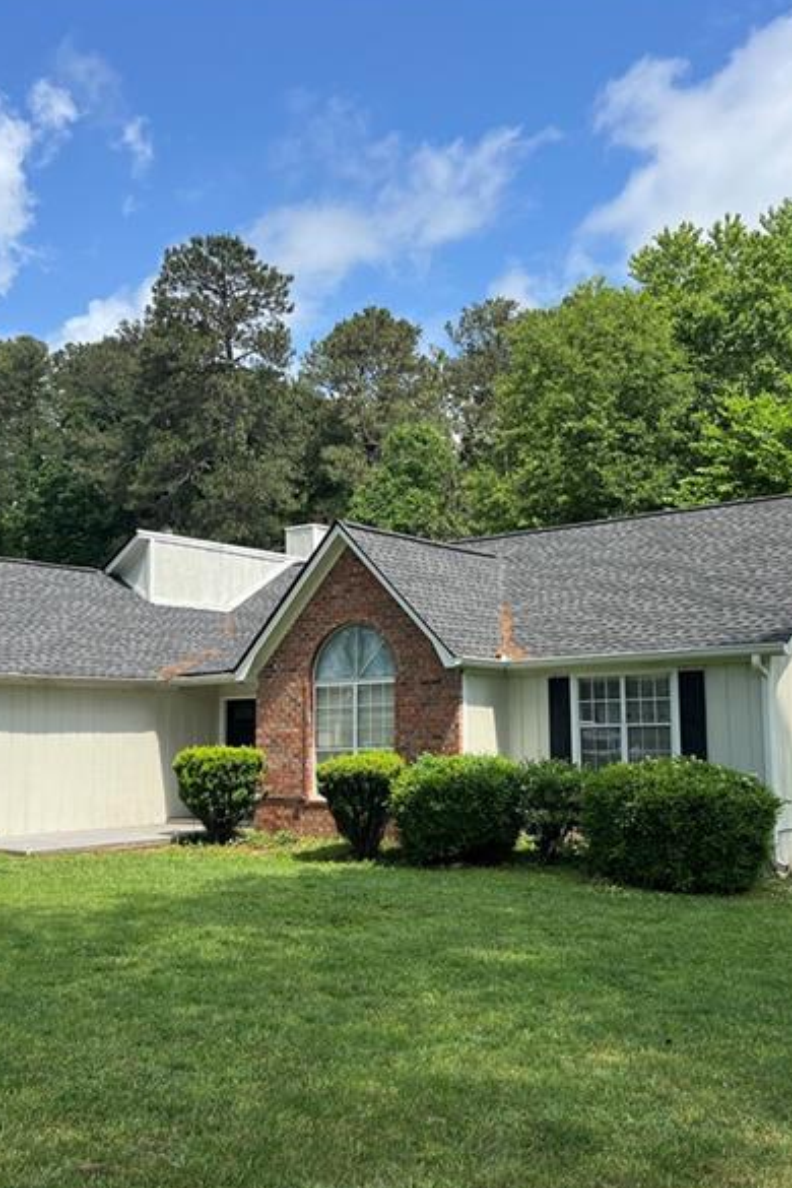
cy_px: 593
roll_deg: +1.4
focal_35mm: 37
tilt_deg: +7.0
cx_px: 463
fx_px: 1221
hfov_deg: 35.8
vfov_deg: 51.9
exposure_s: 1/3077
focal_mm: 5.7
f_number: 1.5
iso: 50
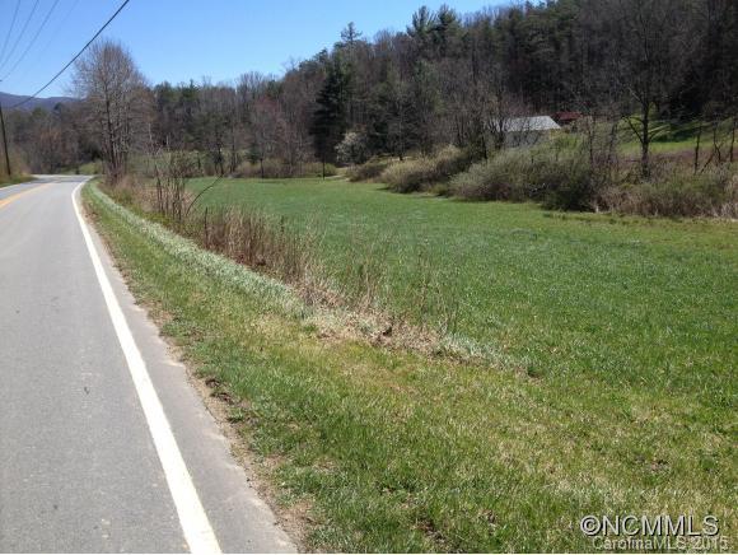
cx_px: 369
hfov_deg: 52.6
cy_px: 278
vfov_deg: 40.8
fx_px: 747
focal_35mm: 35
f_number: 2.4
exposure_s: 1/1227
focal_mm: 4.28
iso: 50
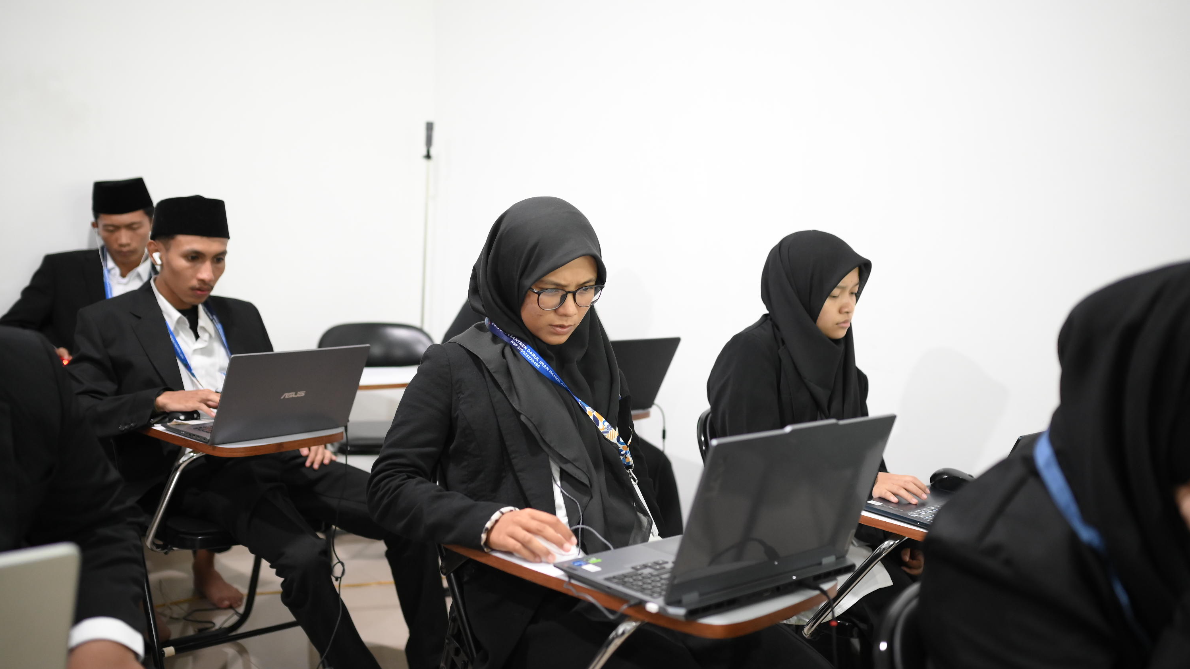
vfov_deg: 32.0
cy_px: 305
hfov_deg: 54.0
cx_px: 599
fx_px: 1167
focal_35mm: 37
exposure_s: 1/125
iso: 3200
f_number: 1.8
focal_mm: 35
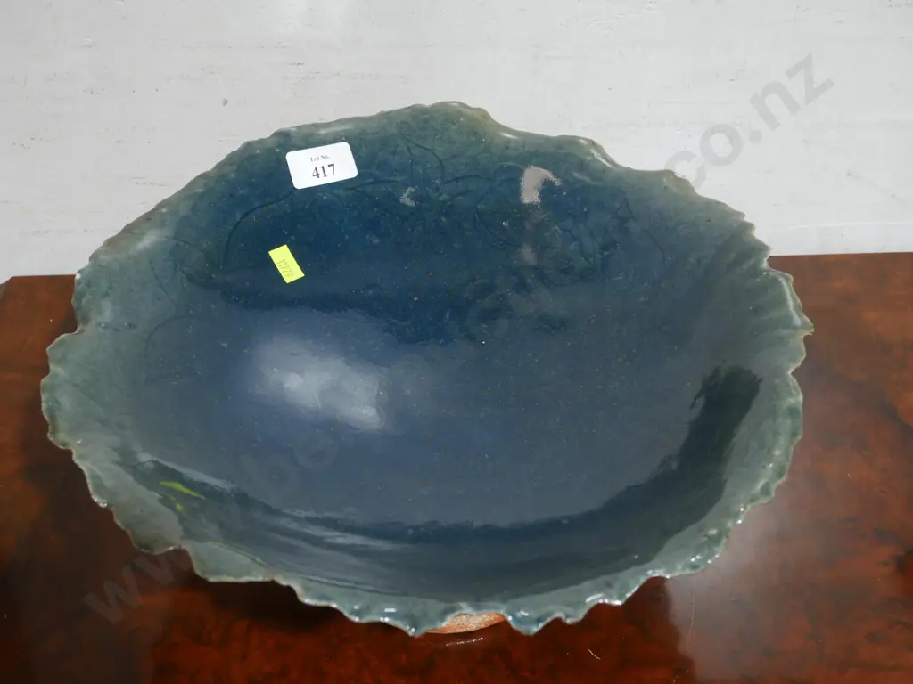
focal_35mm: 50
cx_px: 456
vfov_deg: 29.1
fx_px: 1319
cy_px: 342
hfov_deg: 38.2
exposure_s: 1/60
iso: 1000
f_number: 5.3
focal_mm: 25
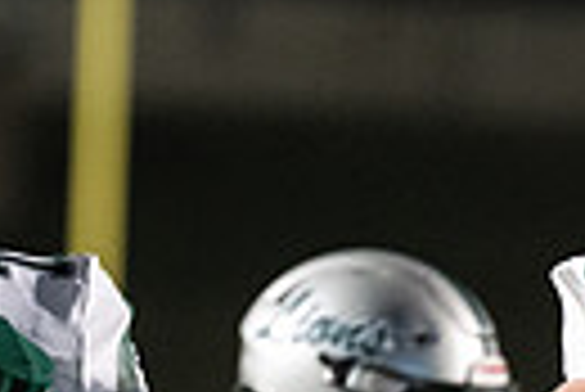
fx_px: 14495
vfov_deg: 1.5
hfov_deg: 2.3
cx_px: 576
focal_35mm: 891
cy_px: 710
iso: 5000
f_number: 2.8
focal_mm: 200
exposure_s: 1/1250
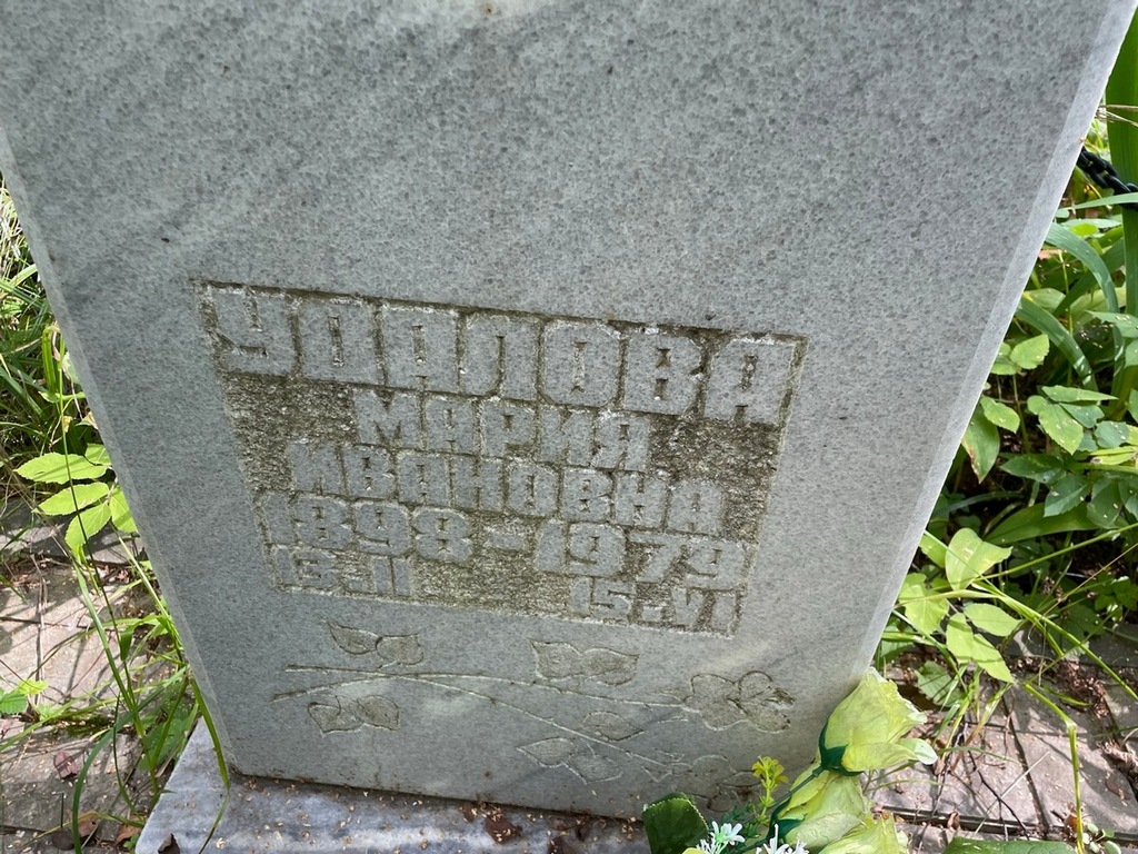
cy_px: 427
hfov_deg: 67.3
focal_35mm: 26
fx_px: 855
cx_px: 569
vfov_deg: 53.1
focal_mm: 4.2
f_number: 1.6
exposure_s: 1/121
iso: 32
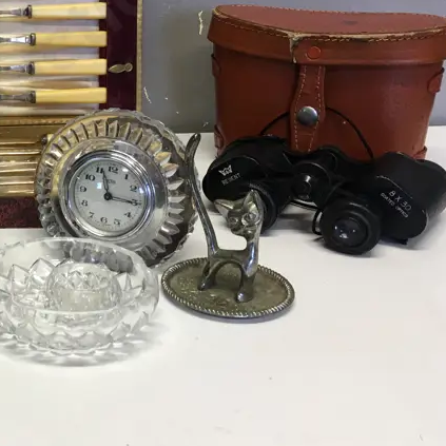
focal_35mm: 62
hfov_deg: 25.6
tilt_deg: -14.1
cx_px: -52
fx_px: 904
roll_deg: +0.8
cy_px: 133
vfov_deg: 27.5
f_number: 2.2
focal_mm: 4.15
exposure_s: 1/33
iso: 40
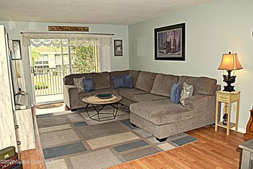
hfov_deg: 67.4
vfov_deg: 47.9
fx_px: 190
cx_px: 126
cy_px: 84
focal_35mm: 27
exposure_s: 1/200
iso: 640
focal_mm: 18
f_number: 10
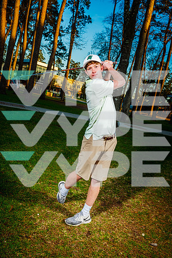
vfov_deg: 61.9
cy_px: 129
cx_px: 86
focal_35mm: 30
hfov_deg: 43.6
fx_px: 215
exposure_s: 1/125
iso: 100
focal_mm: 30
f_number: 10
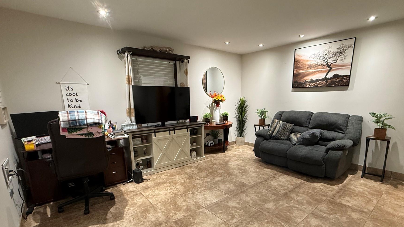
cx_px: 210
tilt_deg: -12.1
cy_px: 140
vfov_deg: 60.3
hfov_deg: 92.6
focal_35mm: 18
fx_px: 193
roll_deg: +1.0
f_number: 2.2
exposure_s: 1/60
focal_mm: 2.22
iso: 320
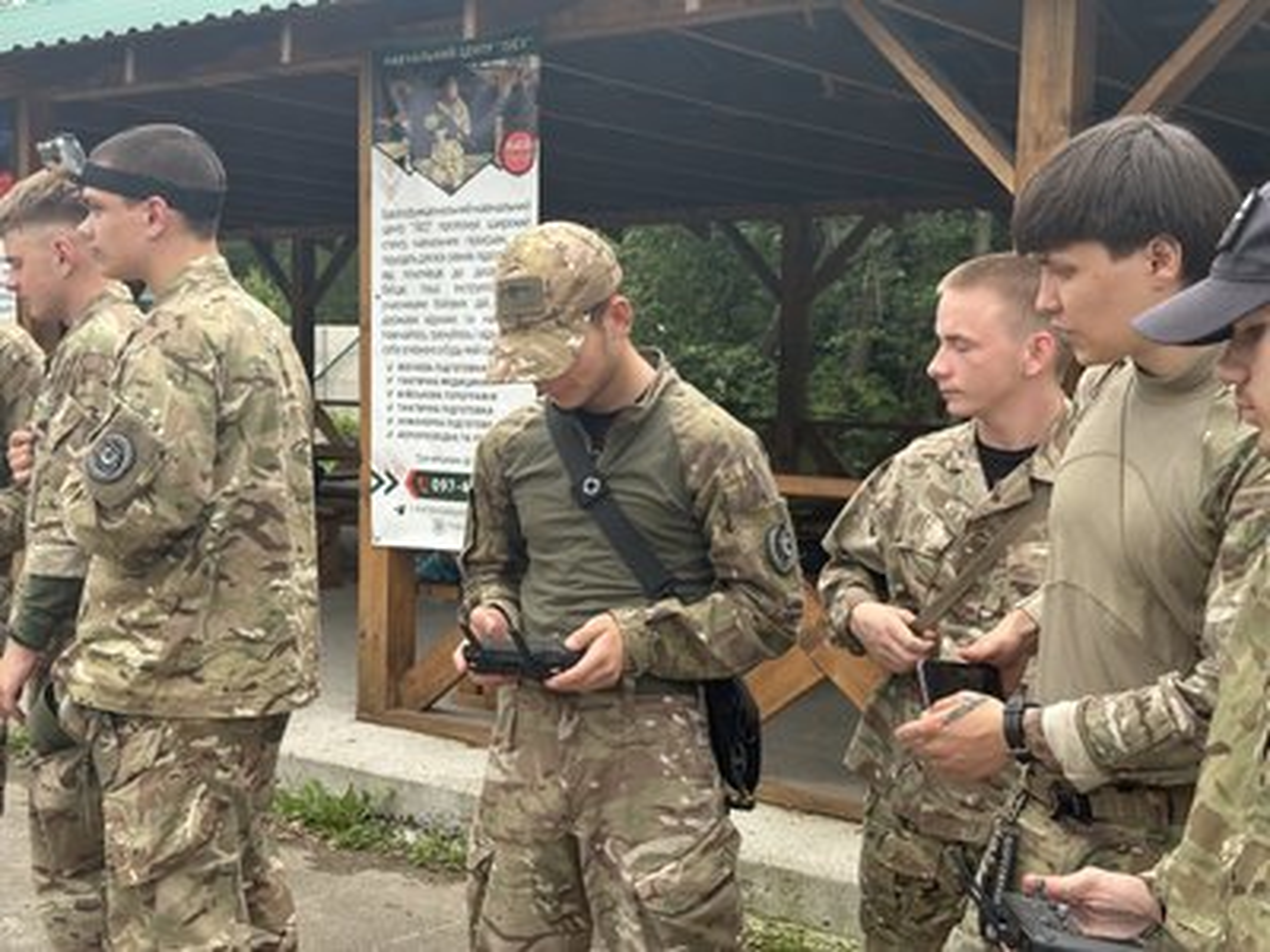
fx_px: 1761
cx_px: 635
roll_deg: -1.2
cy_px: 476
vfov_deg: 30.3
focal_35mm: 48
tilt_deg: -3.1
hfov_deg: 39.7
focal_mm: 6.86
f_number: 1.78
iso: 64
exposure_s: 1/654
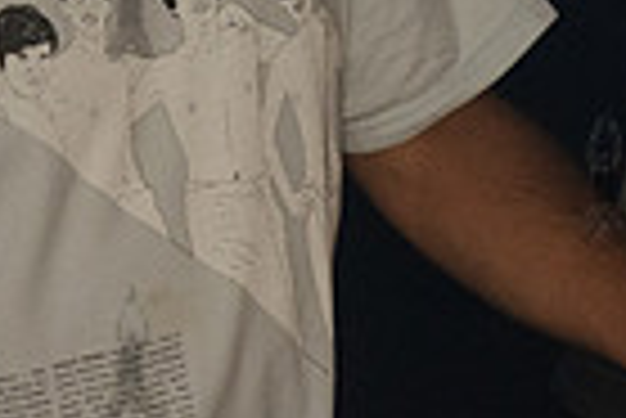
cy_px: -4
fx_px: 5570
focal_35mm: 320
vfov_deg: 4.3
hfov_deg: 6.4
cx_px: -154
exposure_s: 1/250
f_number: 4
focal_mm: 66
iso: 2000
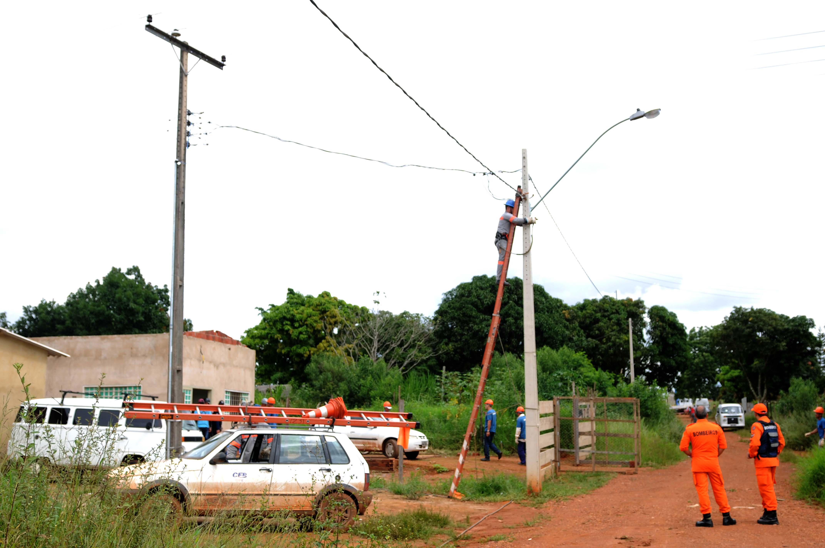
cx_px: 412
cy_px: 274
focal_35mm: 33
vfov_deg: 39.9
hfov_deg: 57.3
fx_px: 755
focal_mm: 22
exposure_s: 1/800
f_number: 3.2
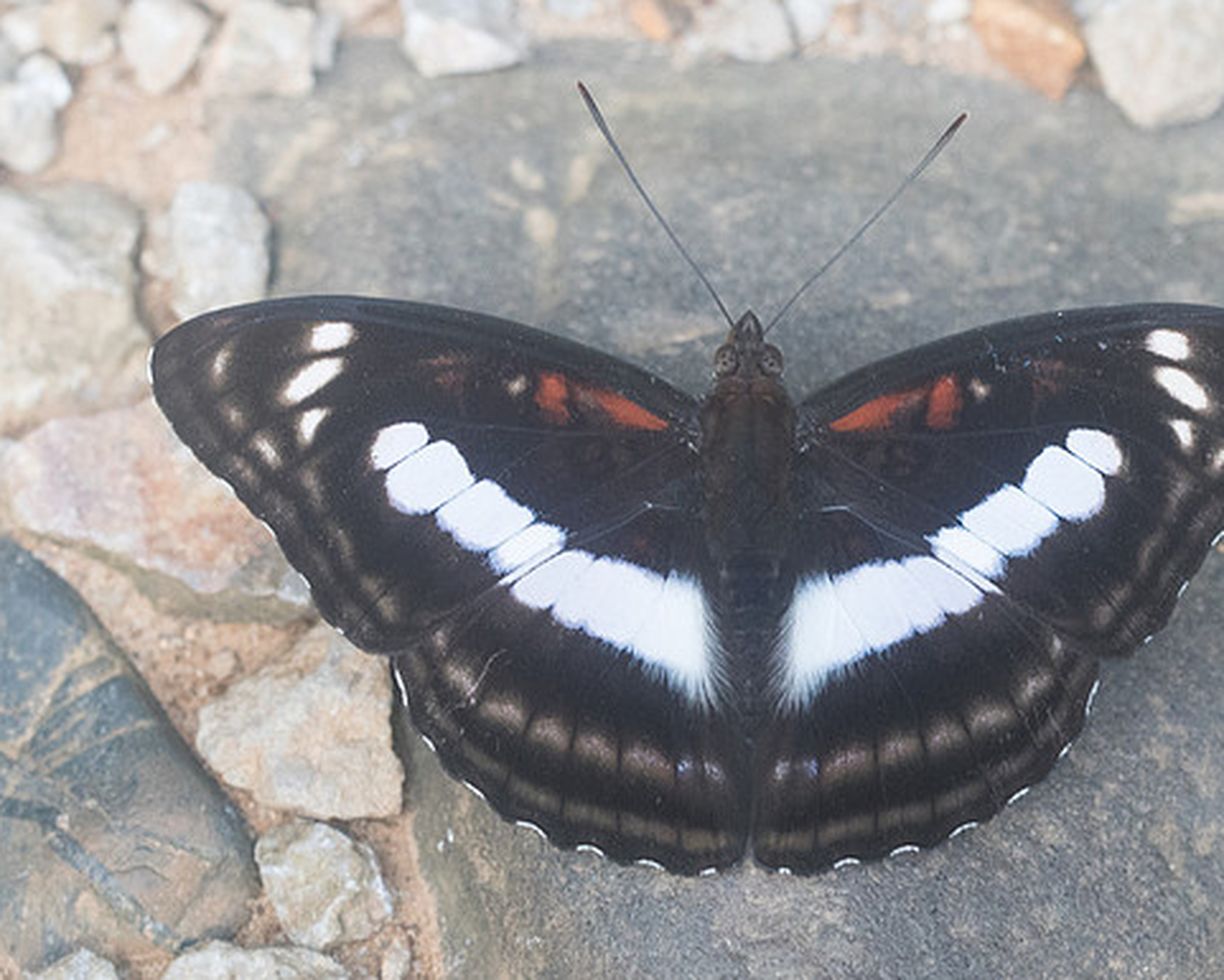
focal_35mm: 482
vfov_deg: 3.2
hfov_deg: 4.0
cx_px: 1010
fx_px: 17464
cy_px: 536
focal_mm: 150
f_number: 6.3
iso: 1000
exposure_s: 1/400
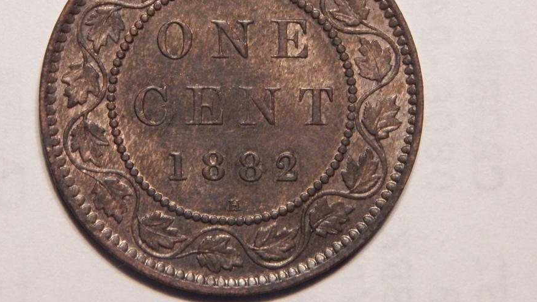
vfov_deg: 6.0
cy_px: 107
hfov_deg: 10.6
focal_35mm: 203
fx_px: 2891
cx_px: 227
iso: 640
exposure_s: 1/15
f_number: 5.1
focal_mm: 28.7
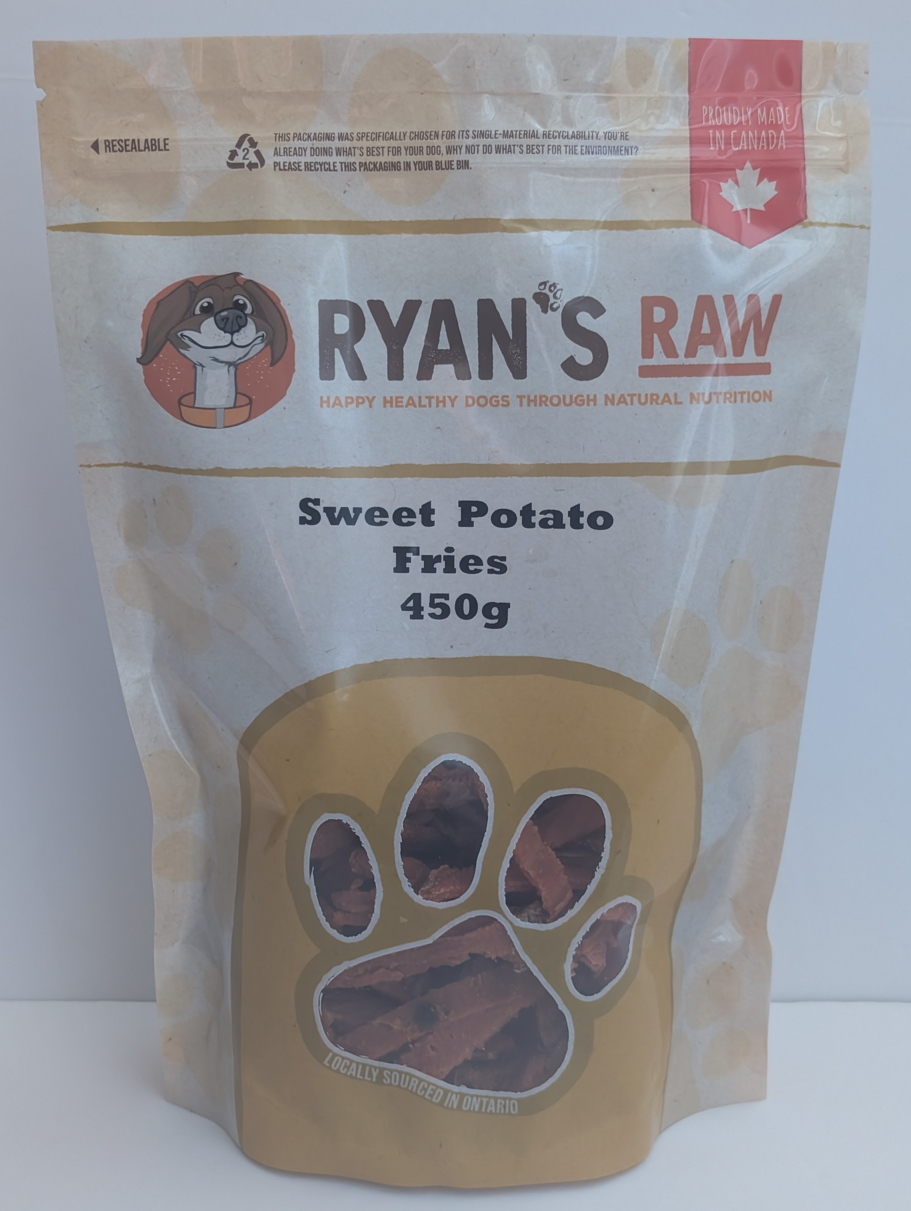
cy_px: 606
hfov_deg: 29.7
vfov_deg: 38.9
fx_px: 1715
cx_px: 456
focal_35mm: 49
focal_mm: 6.9
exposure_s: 1/120
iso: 166
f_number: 1.68
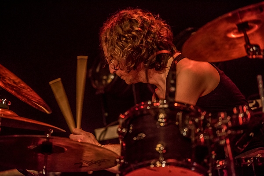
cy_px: 88
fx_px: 1283
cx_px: 132
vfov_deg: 7.8
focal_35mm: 175
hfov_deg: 11.7
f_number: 2.8
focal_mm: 175
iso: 1250
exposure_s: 1/80
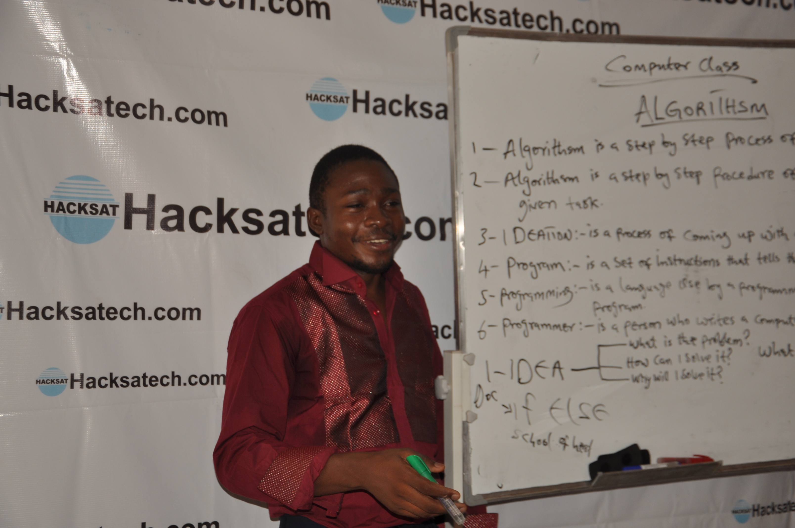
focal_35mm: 63
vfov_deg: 21.5
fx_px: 1390
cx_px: 398
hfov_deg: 31.9
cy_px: 264
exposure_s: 1/60
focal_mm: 42
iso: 200
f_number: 4.8
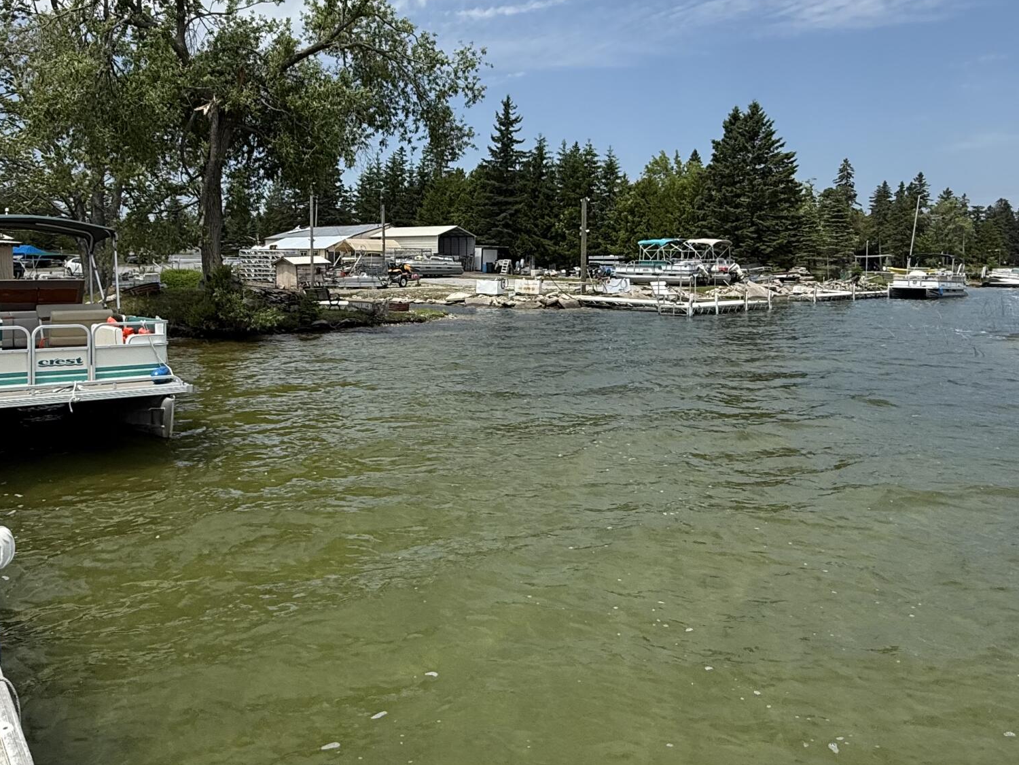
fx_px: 824
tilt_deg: -1.7
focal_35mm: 28
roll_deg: -0.1
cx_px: 418
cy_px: 287
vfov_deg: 49.3
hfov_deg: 63.0
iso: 50
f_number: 2.2
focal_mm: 2.22
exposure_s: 1/2237
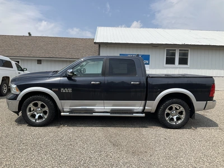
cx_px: 112
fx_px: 188
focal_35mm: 29
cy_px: 84
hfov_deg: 61.7
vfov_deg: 48.2
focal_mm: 3
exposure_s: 1/2801
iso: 25
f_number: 1.8
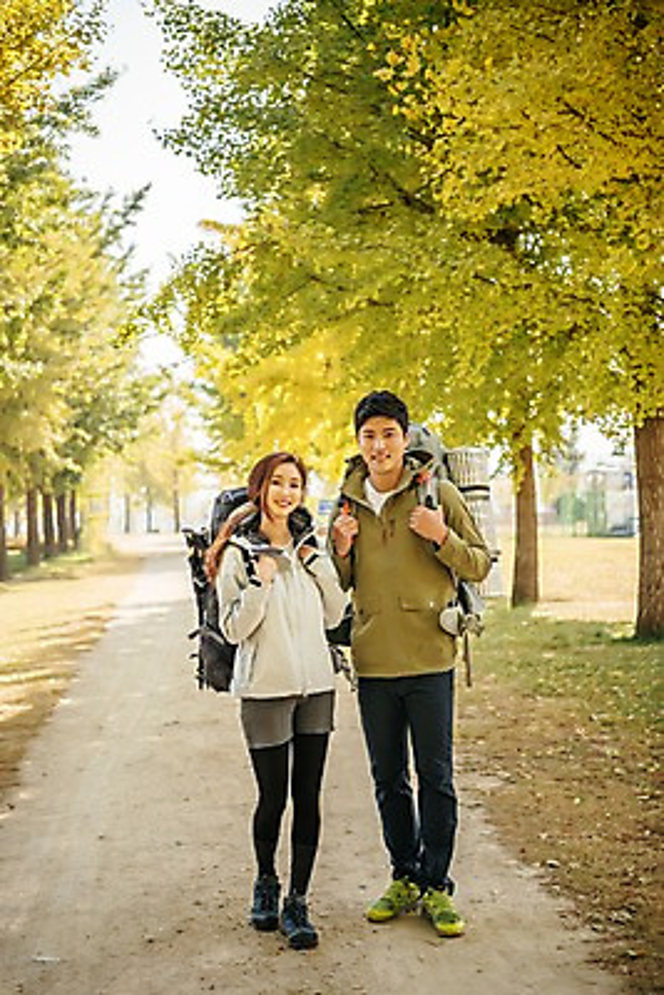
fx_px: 1437
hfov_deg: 26.0
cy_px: 498
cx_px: 332
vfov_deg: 38.2
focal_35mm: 52
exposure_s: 1/640
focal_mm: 52
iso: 100
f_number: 3.2
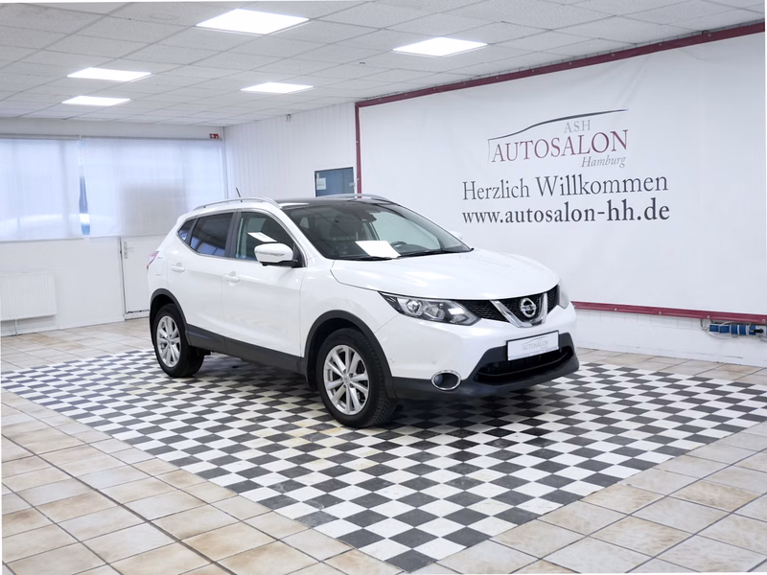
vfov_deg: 39.7
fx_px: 798
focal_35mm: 36
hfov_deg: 51.4
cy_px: 288
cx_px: 384
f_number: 3.9
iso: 640
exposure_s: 1/60
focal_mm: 18
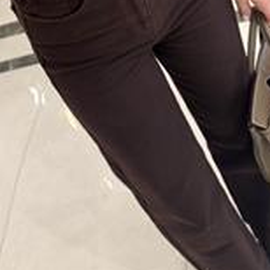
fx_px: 485
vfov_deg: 27.8
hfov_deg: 31.0
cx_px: 109
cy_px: -42
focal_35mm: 55
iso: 320
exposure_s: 1/50
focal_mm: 6.76
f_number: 1.78
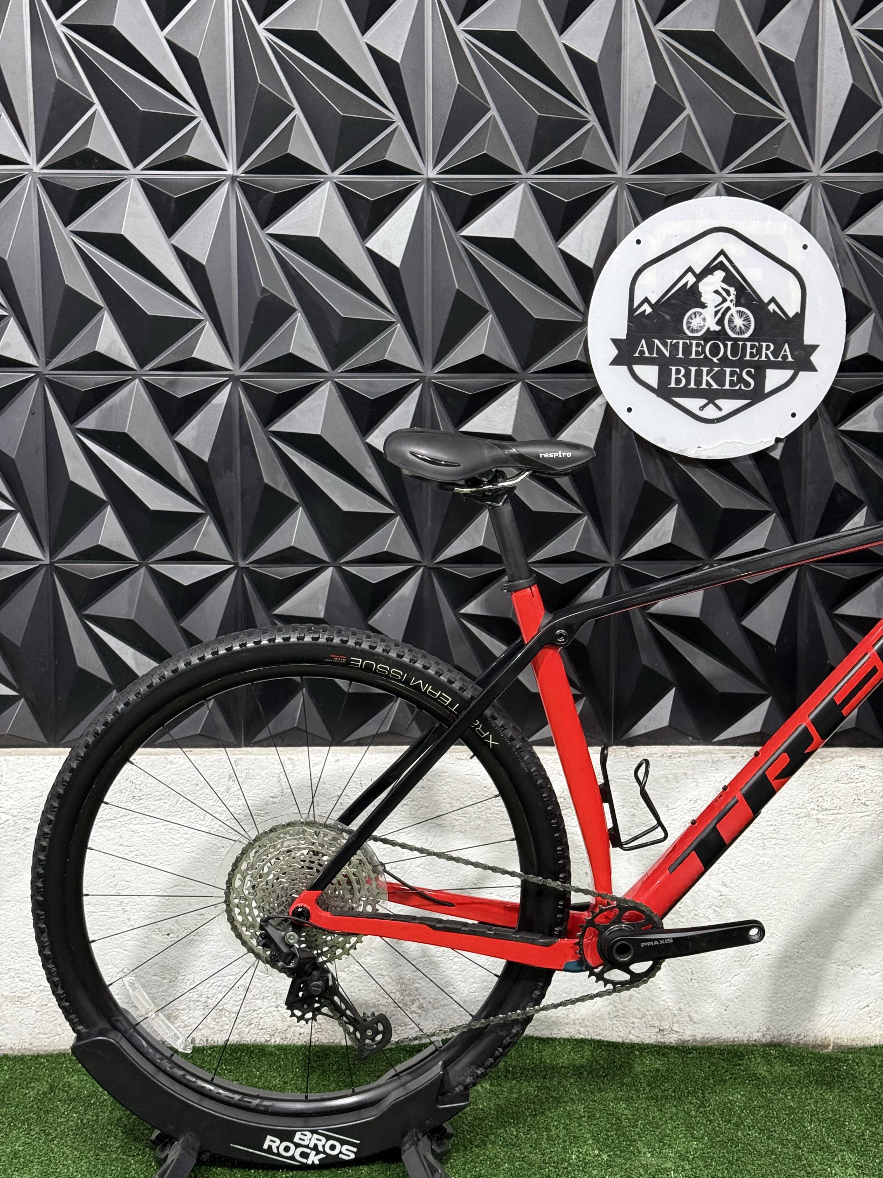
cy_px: 589
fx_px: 1633
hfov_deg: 30.3
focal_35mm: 48
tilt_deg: -7.2
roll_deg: -1.0
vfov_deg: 39.7
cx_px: 442
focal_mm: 6.76
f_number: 1.78
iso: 250
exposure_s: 1/60
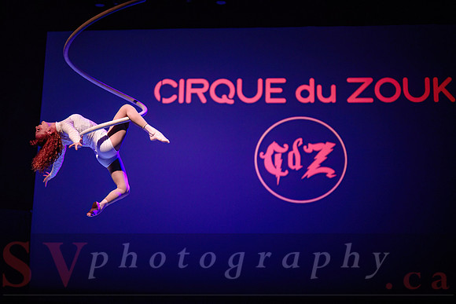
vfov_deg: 23.9
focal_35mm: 57
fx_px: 718
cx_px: 200
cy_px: 152
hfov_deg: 35.2
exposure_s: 1/400
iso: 1600
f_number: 1.2
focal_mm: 50
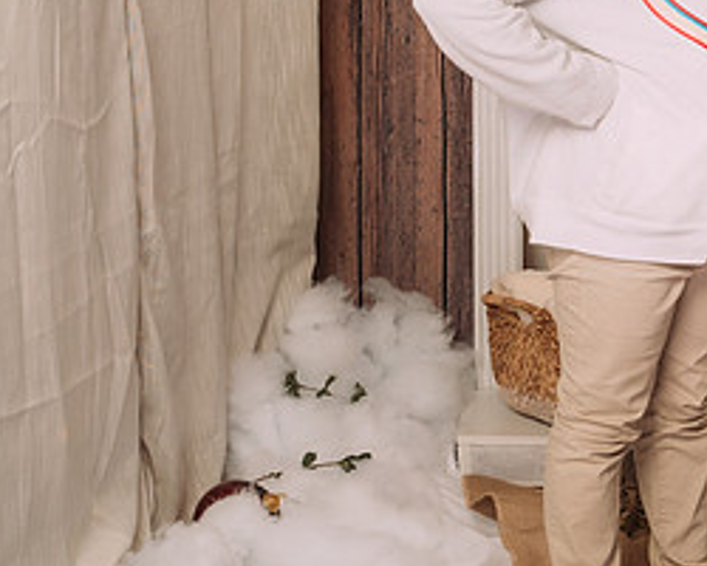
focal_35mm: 89
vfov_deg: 17.2
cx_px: 669
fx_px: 1862
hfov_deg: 20.9
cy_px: 181
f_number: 5.6
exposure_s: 1/100
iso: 100
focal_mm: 35
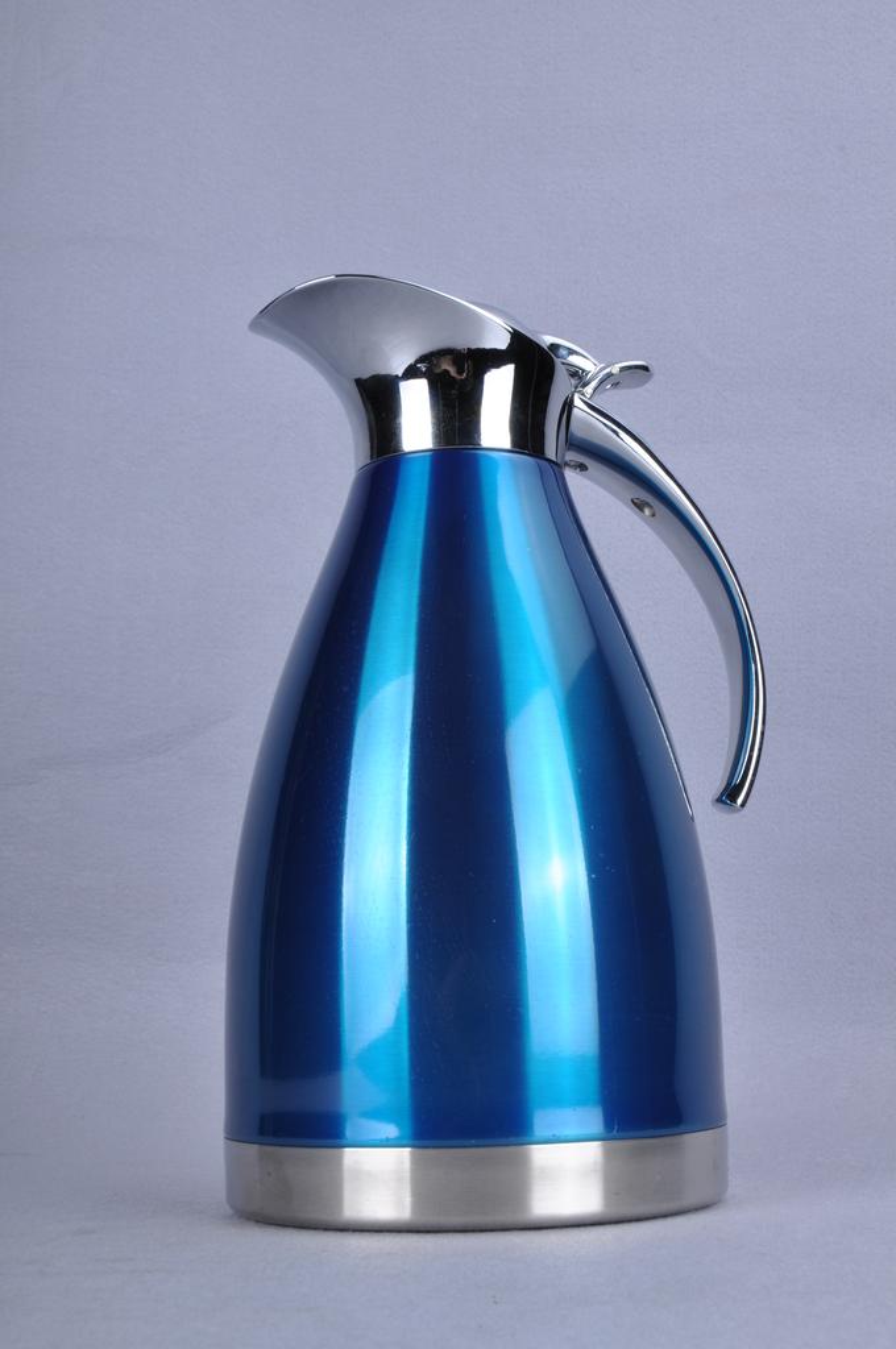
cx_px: 448
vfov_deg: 35.1
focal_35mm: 57
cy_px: 674
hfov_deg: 23.7
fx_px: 2134
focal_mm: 38
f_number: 20
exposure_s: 1/160
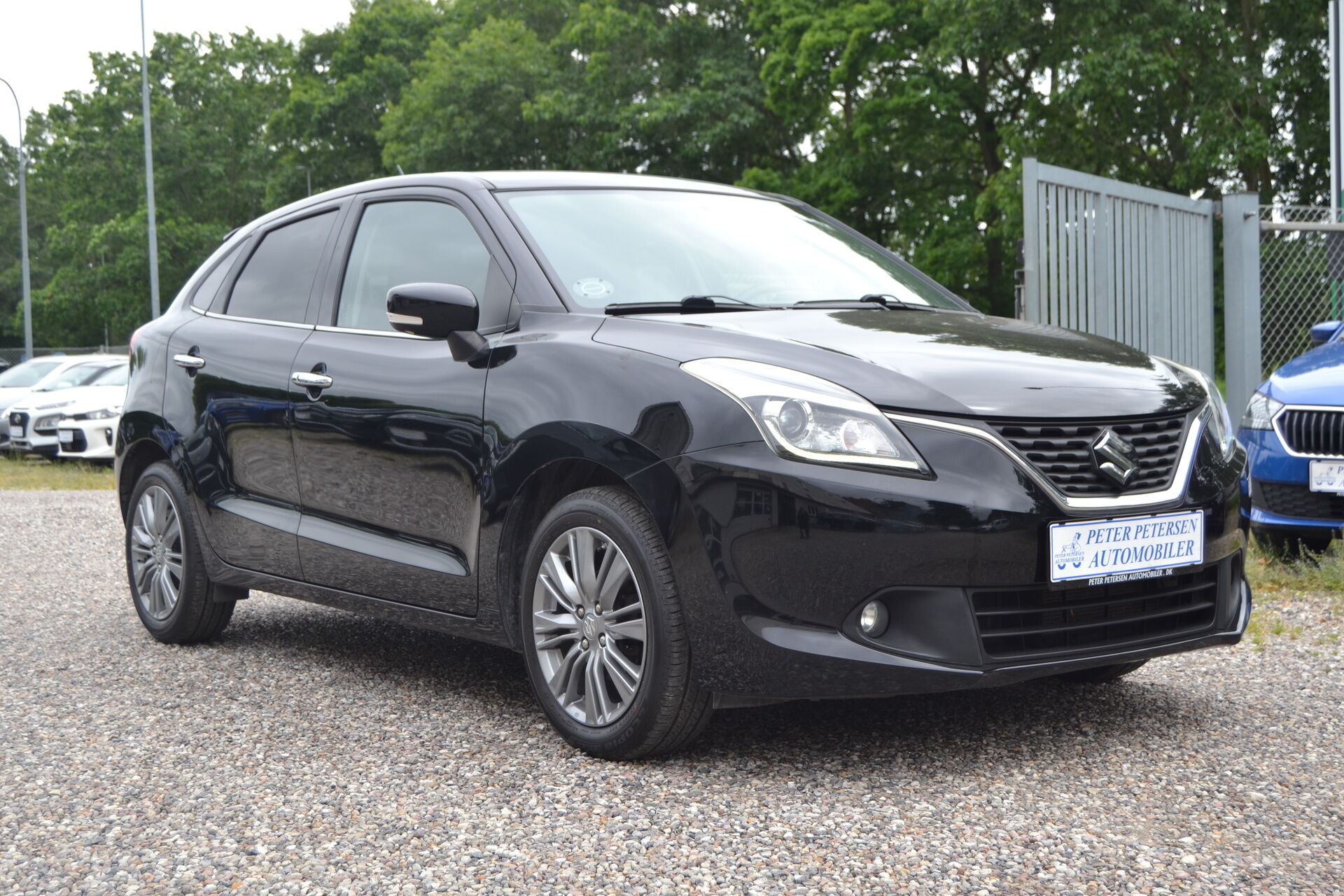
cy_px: 448
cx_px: 672
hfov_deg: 41.1
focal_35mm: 48
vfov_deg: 28.1
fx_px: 1792
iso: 100
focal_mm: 32
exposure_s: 1/160
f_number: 6.3
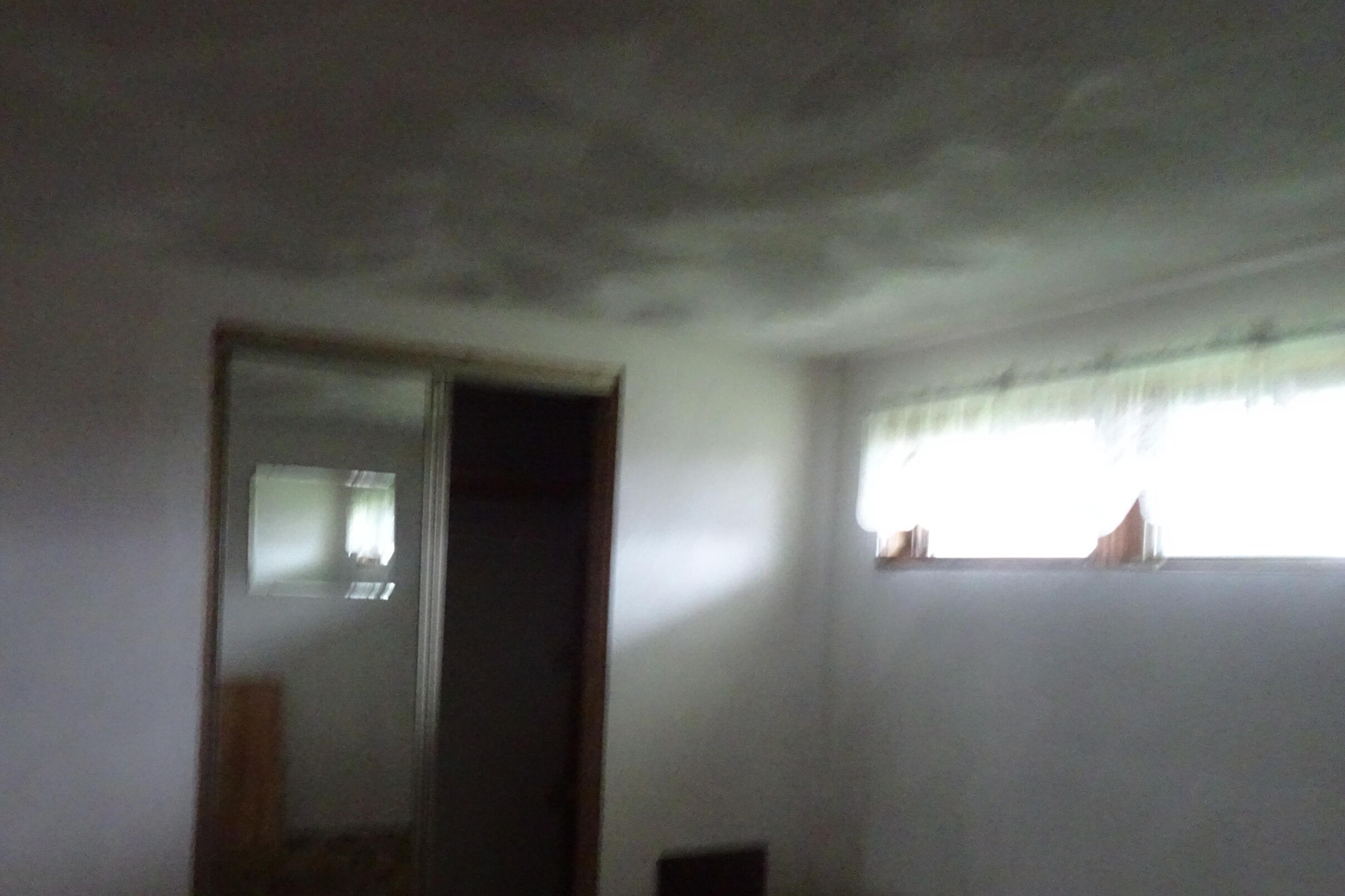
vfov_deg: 41.6
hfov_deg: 59.9
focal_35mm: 31
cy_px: 623
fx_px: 1158
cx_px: 559
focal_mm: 4.1
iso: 1600
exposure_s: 1/13
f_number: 3.5
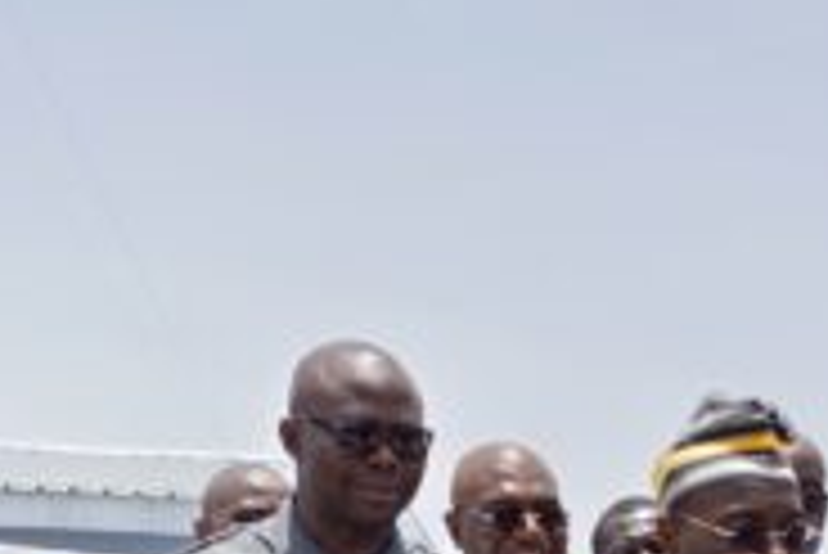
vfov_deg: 12.6
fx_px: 2302
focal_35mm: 100
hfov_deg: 19.1
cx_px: 1040
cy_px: 977
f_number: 1.6
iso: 50
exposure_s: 1/292
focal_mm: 6.14
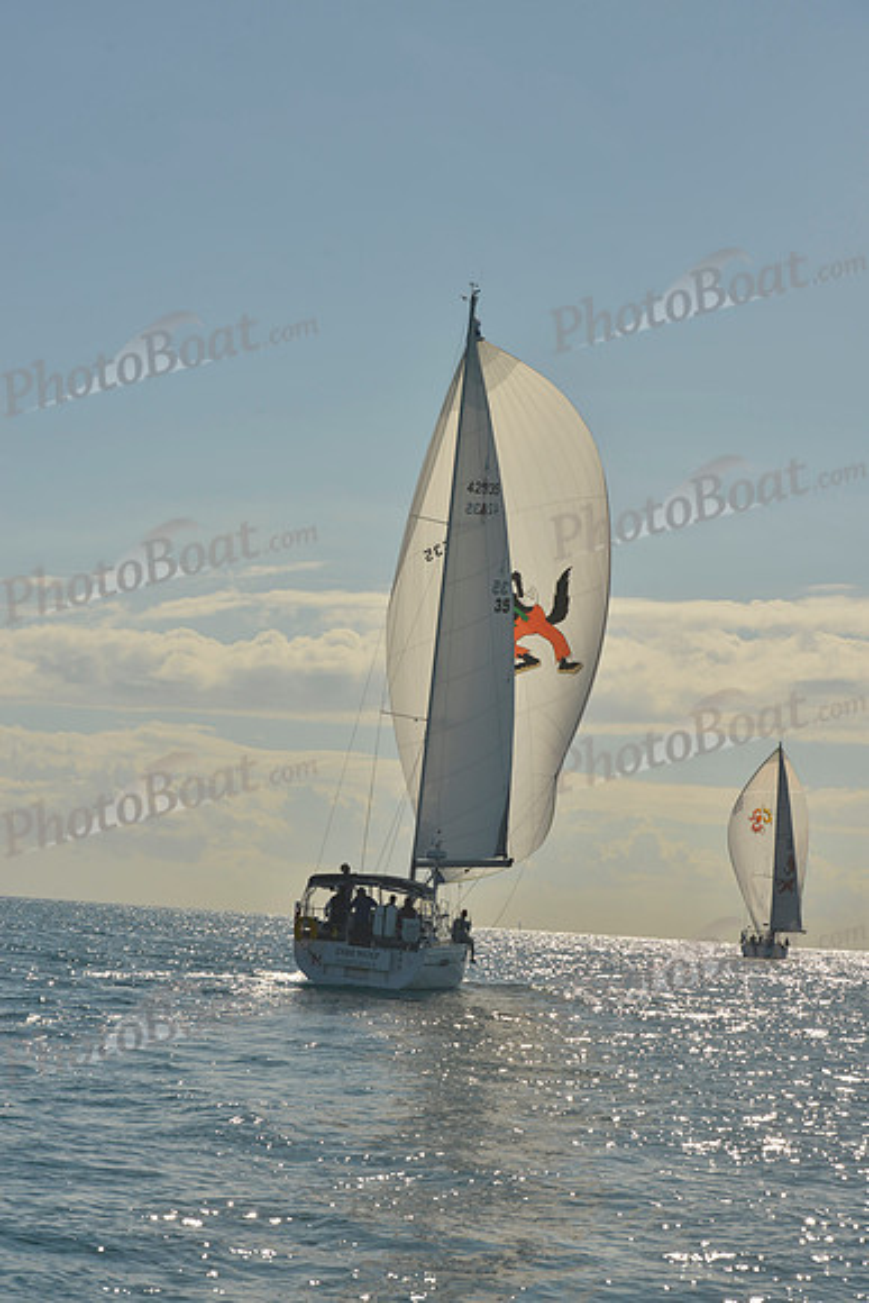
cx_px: 434
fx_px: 2533
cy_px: 652
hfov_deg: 19.5
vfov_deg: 28.8
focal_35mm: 70
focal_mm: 70
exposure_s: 1/640
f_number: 11
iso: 200
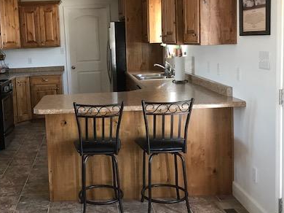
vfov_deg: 31.4
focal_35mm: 46
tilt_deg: -6.5
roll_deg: +2.8
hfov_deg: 40.5
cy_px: 86
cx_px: 83
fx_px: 377
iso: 40
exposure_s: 1/17
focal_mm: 3.99
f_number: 1.8
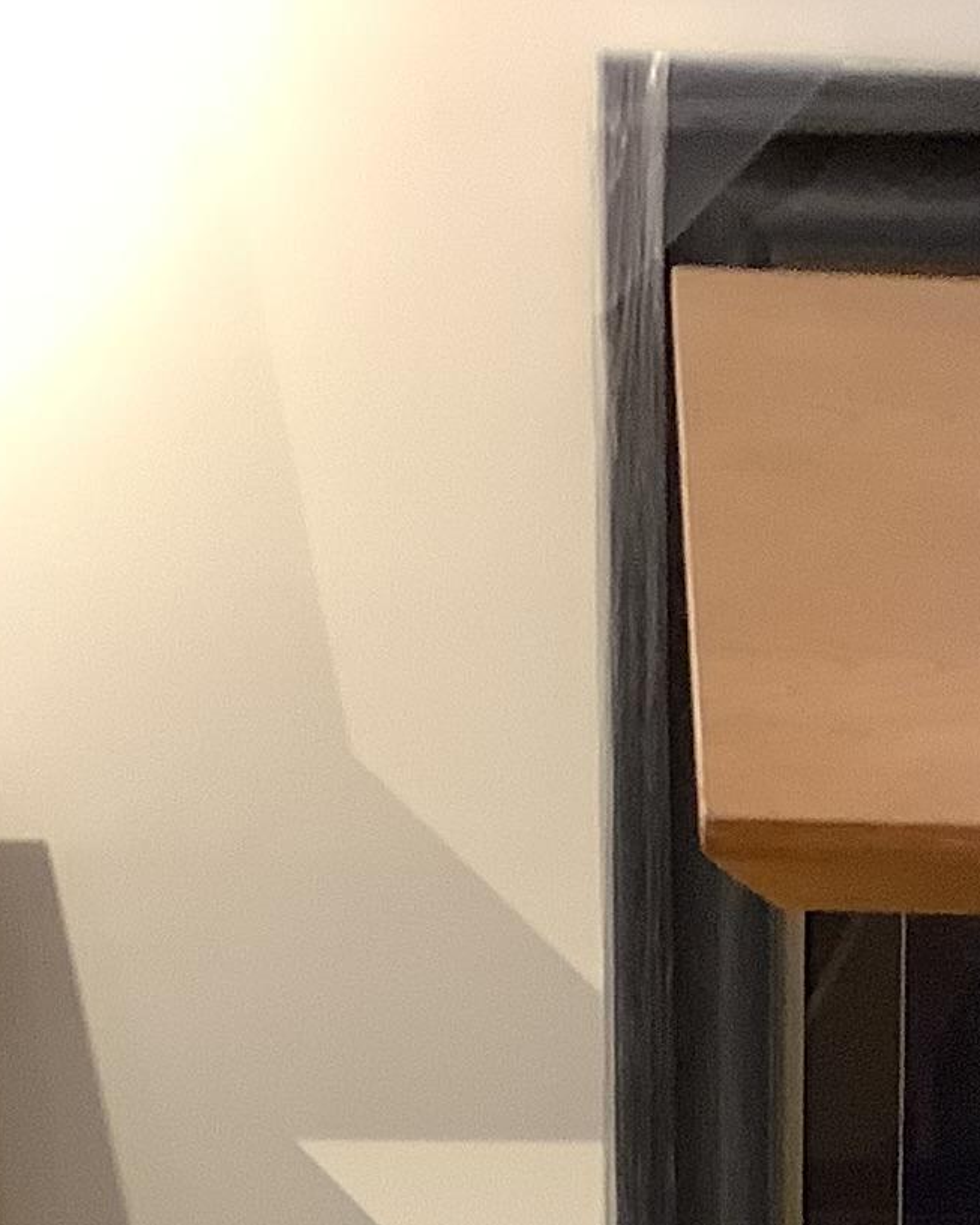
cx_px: 1063
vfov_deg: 14.9
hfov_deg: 12.5
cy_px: 1776
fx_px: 4386
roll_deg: -3.3
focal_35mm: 121
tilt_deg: -31.5
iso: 200
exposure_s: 1/50
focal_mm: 3.3
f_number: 2.4
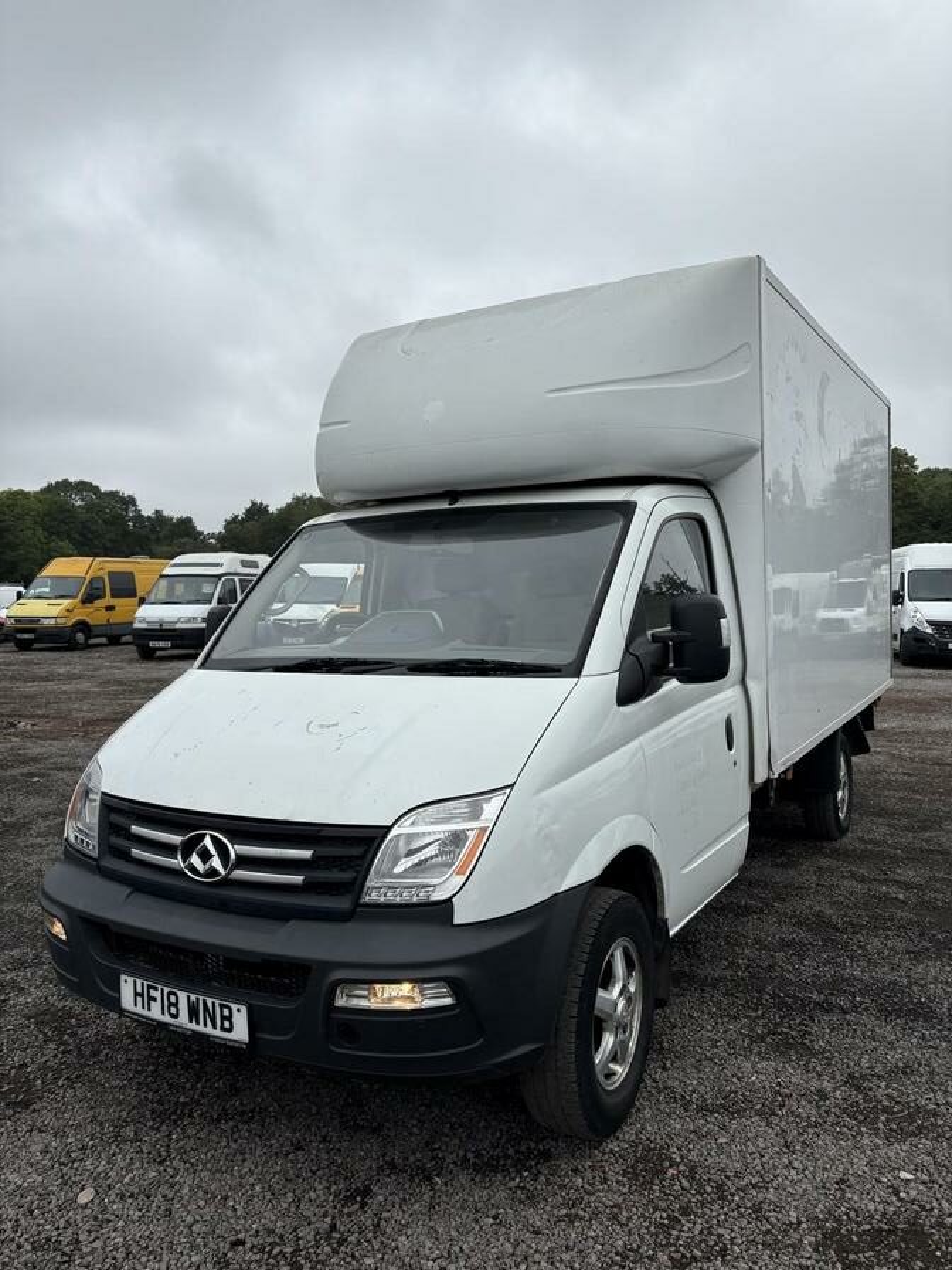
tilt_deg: +0.5
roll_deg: +1.5
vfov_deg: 67.3
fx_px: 953
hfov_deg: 53.1
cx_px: 476
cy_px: 635
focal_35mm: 26
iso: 50
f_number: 1.6
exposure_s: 1/1393
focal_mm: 5.96
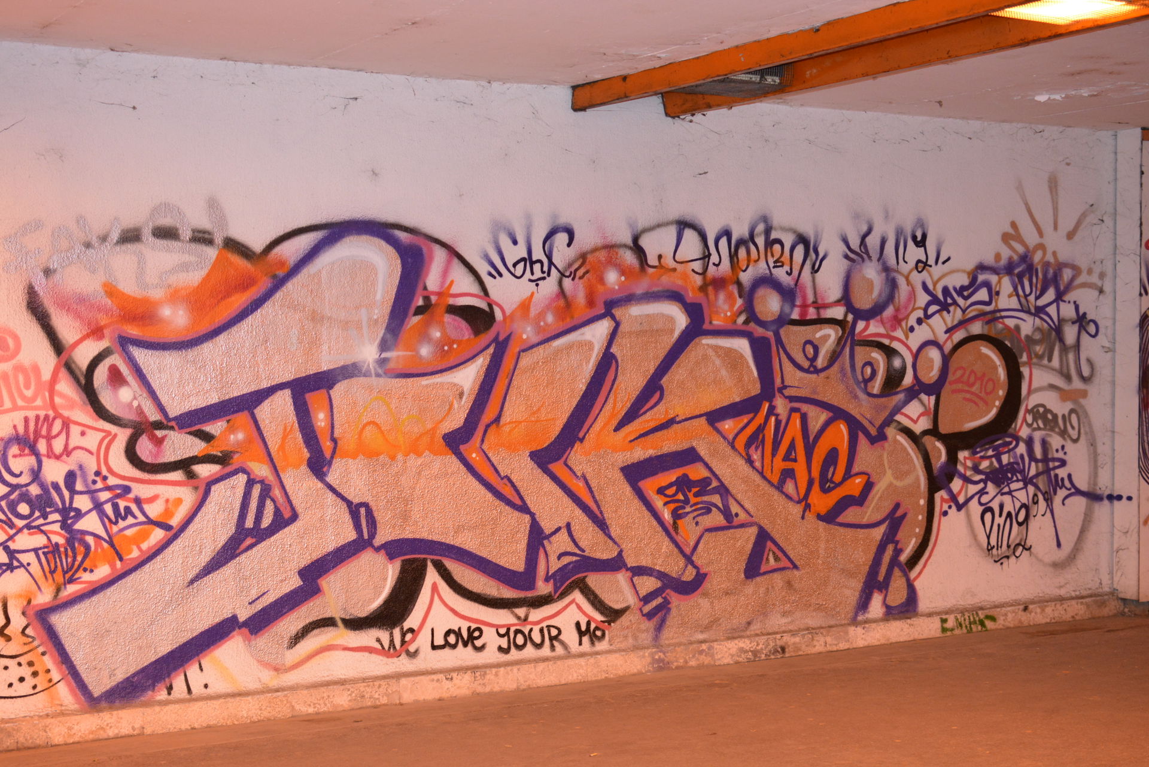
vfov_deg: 25.8
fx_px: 1676
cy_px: 384
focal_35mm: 52
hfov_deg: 37.8
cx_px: 574
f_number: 2.8
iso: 1600
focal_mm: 35
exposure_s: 1/60
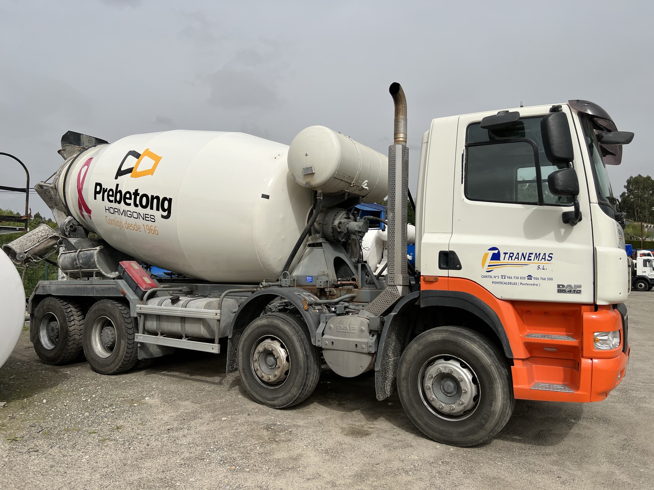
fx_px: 491
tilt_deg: +0.6
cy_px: 245
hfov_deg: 67.3
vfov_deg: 53.1
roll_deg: -0.4
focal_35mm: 26
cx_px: 327
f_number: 1.5
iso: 50
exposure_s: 1/7463
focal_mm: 5.7
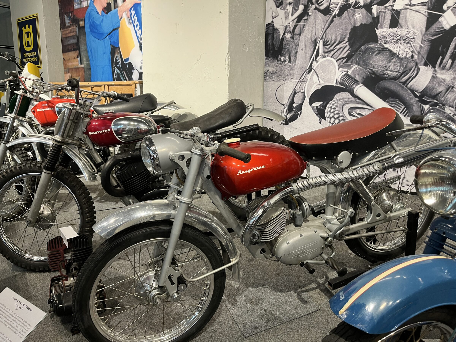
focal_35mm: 26
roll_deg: -0.8
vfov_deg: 53.1
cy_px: 171
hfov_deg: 67.3
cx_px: 228
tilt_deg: -12.0
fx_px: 343
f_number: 1.6
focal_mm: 5.1
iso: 125
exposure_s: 1/50
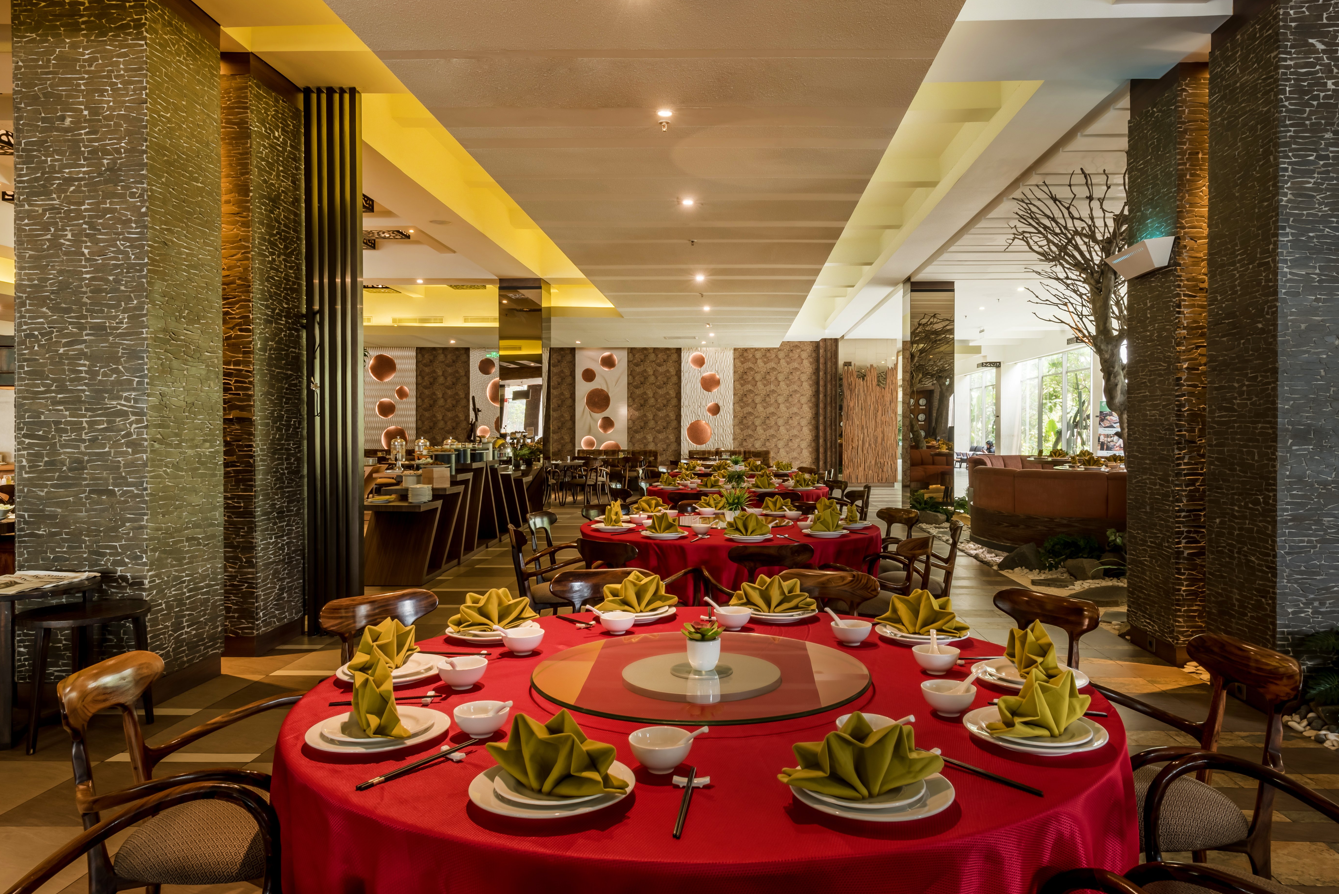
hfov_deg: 73.6
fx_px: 893
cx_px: 713
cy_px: 434
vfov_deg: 53.2
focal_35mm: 24
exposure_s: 1/3
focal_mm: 22
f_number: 16
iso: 50
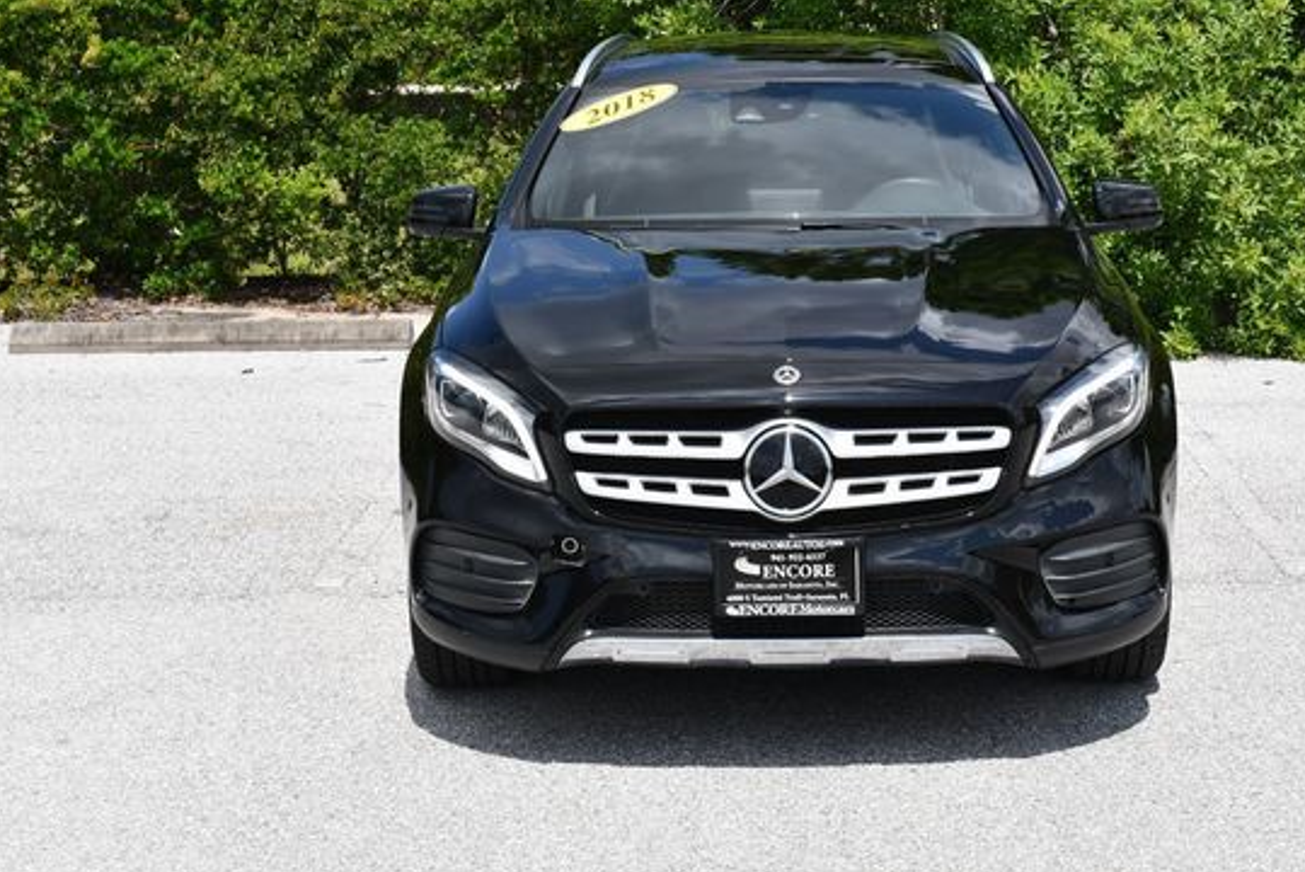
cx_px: 746
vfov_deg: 18.0
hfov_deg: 26.6
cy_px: 378
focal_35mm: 76
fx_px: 2756
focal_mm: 32
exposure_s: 1/250
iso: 110
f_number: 8
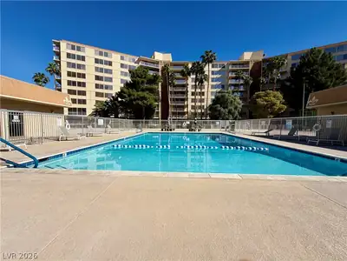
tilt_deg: -2.4
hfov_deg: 102.1
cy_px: 130
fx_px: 140
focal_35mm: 14
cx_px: 174
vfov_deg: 85.7
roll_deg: -1.1
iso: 25
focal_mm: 2.22
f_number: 2.2
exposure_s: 1/1431
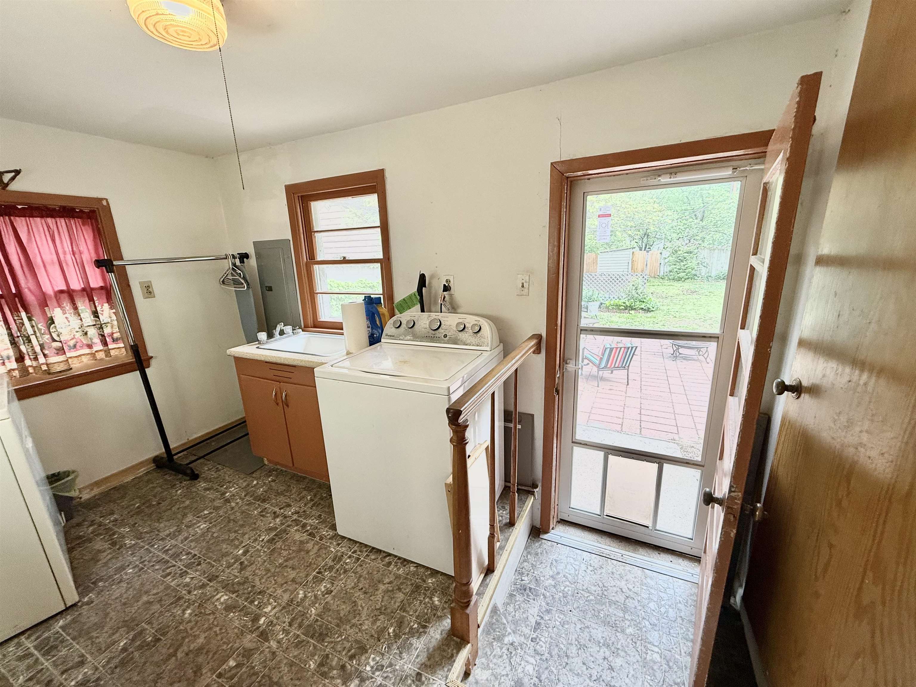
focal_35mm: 14
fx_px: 370
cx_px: 458
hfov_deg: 102.1
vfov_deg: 85.7
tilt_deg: -13.9
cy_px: 344
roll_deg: +2.2
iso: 100
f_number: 2.2
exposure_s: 1/120
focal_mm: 2.22
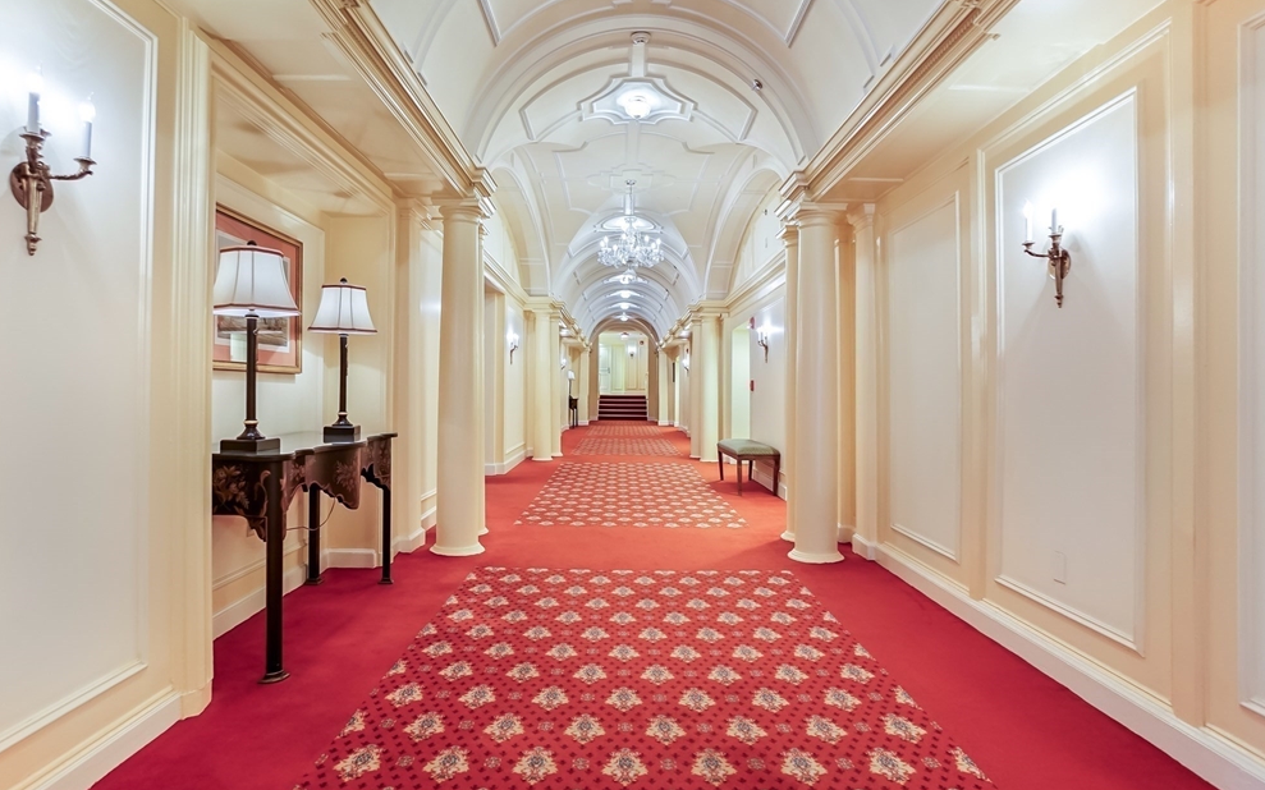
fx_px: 655
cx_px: 620
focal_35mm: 19
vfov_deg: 62.2
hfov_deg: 88.0
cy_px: 392
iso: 500
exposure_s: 1/3
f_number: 4
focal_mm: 12
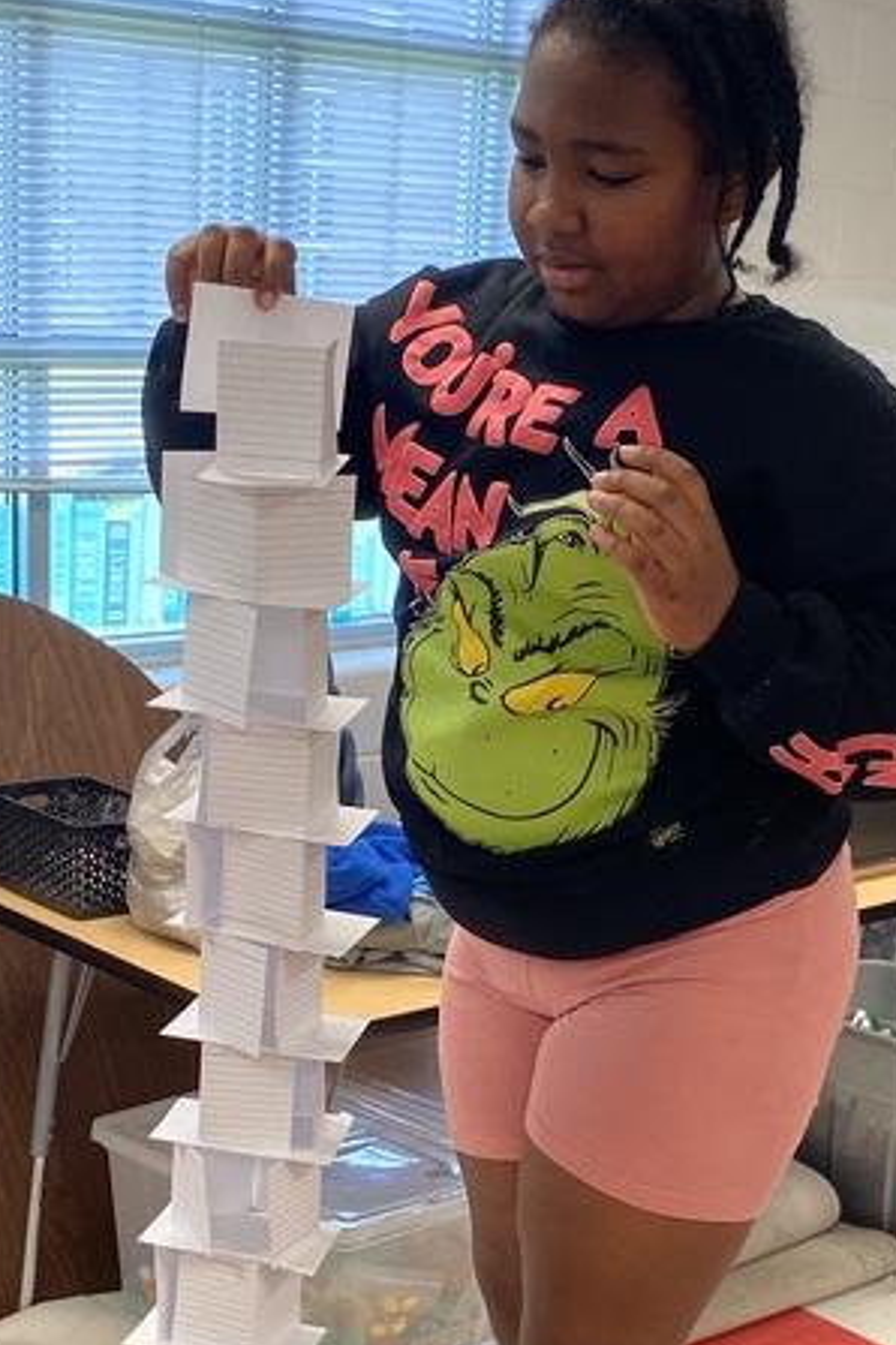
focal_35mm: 62
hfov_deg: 21.9
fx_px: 2314
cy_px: 990
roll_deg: -3.0
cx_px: 481
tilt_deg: -17.0
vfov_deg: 31.9
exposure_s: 1/60
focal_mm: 4.25
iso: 64
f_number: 1.8
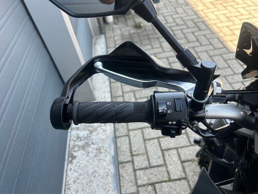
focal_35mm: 26
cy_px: 97
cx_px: 129
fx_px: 194
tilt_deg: -45.5
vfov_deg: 53.1
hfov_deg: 67.3
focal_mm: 5.7
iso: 50
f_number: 1.5
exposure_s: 1/361
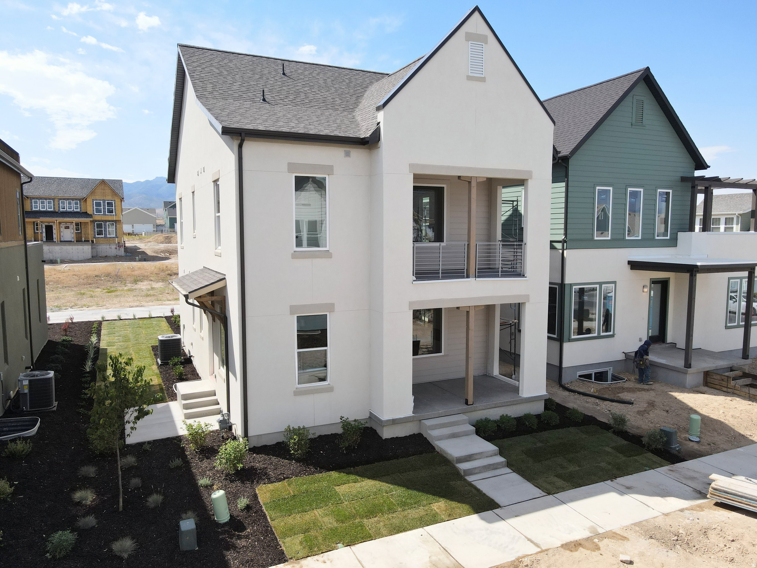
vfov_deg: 56.8
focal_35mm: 24
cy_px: 284
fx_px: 525
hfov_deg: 71.6
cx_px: 378
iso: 100
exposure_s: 1/640
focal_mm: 4.5
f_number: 2.8
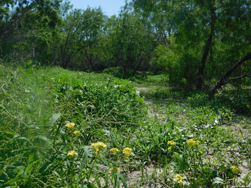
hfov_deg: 46.8
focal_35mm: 40
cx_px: 126
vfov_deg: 36.0
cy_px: 94
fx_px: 290
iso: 125
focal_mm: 7.1
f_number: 7.2
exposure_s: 1/400
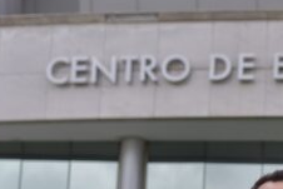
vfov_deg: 8.0
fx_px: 1337
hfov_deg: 11.6
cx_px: 407
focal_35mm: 170
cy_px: 262
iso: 640
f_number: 4
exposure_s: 1/200
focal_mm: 50
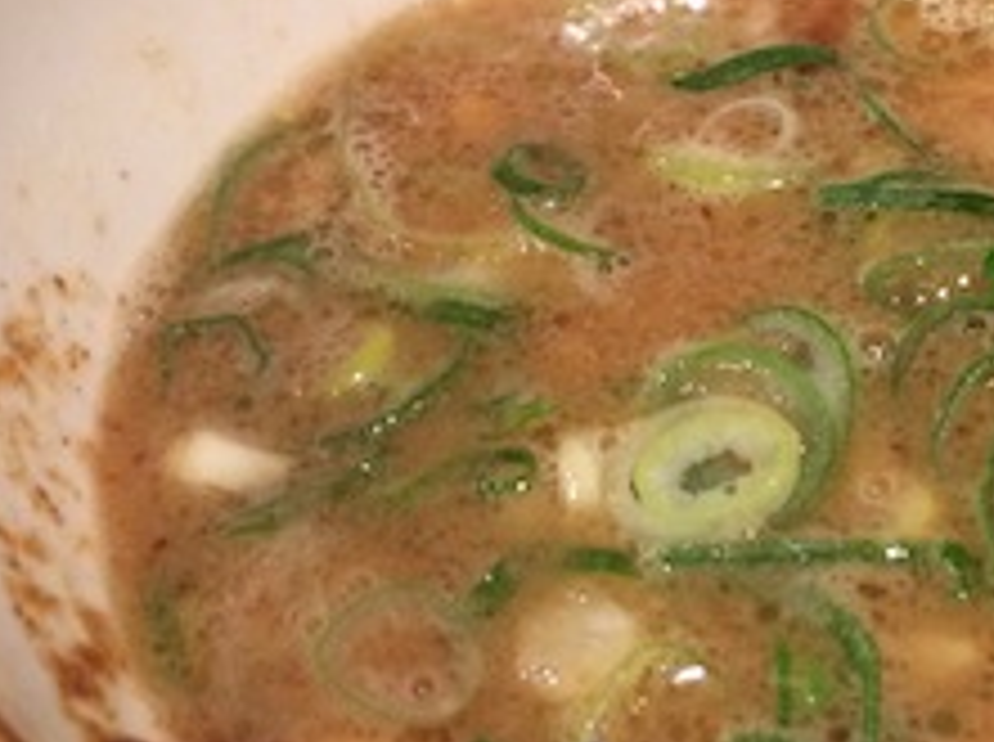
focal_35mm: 68
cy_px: 375
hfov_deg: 27.9
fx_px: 1949
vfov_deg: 21.6
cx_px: 823
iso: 160
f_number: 2.2
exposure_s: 1/30
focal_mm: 4.12
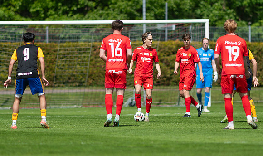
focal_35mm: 525
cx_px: 146
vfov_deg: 2.4
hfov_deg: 4.1
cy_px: 97
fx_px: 3713
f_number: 3.2
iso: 100
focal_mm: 300
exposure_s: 1/1600
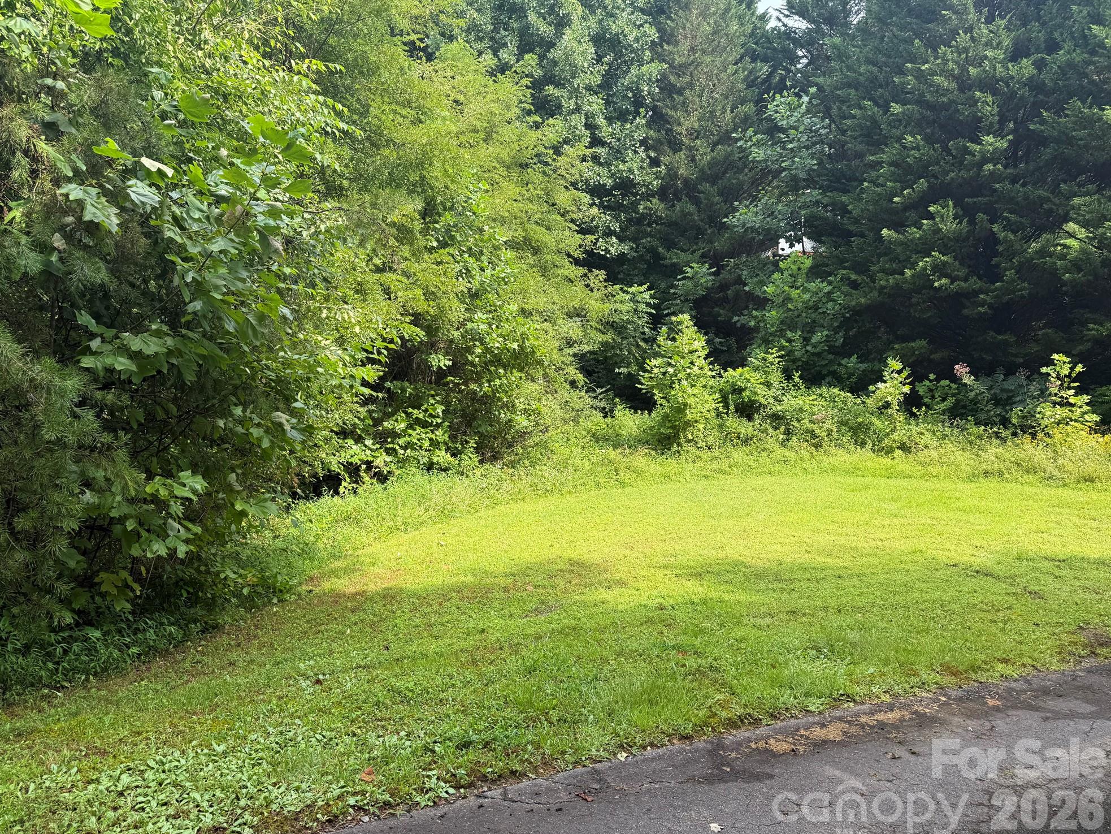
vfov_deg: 54.9
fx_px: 802
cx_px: 533
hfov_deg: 69.4
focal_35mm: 25
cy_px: 416
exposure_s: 1/849
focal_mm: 6.76
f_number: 1.78
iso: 80
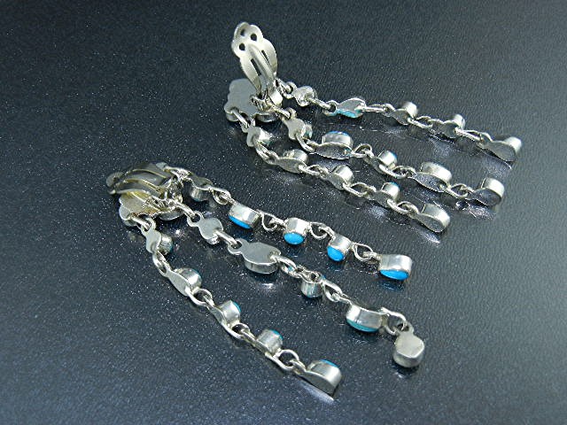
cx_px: 284
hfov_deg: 42.1
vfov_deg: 32.2
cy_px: 212
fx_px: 737
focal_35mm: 45
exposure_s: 1/30
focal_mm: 8.1
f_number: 3.8
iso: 200
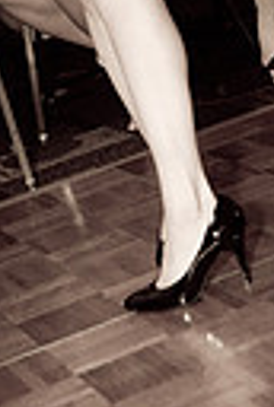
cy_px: -51
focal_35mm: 137
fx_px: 1556
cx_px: 65
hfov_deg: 10.0
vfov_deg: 14.6
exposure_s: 1/60
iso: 640
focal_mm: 26
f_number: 2.8
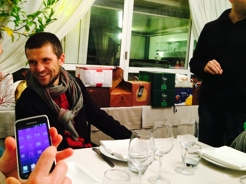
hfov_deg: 51.1
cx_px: 102
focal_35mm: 36
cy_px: 74
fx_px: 256
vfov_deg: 39.5
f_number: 2.2
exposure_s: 1/24
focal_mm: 4.12
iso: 320
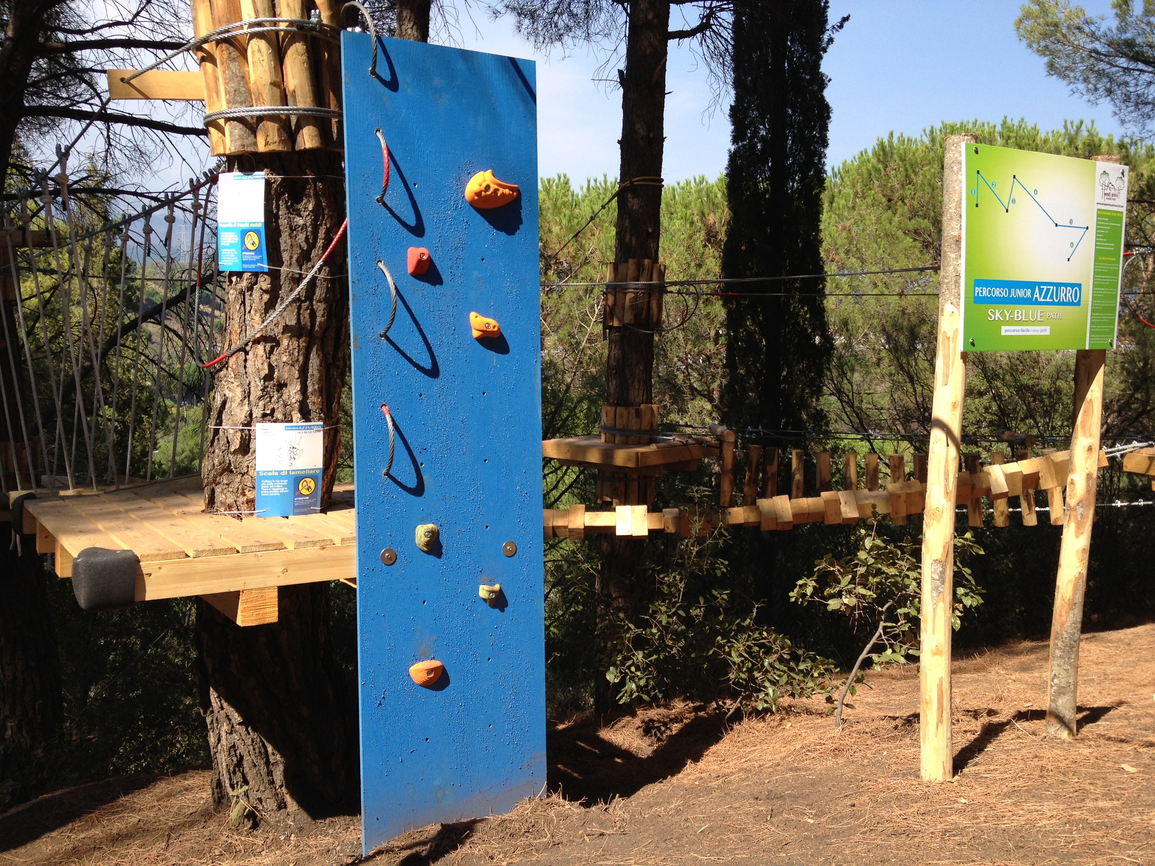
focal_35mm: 35
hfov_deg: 52.6
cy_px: 433
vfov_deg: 40.7
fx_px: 1168
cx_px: 578
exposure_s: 1/905
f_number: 2.4
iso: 64
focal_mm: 4.28
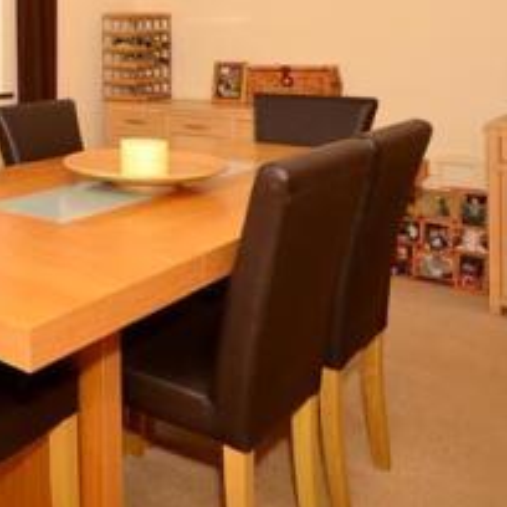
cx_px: -67
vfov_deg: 38.0
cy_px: 43
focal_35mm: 41
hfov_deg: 34.6
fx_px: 679
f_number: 5
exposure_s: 1/100
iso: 200
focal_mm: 10
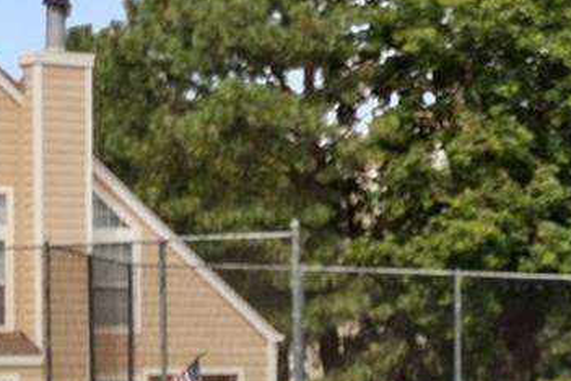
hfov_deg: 12.2
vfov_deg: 8.3
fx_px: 2601
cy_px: 383
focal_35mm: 164
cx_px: 743
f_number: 8
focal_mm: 24
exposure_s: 1/320
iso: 400
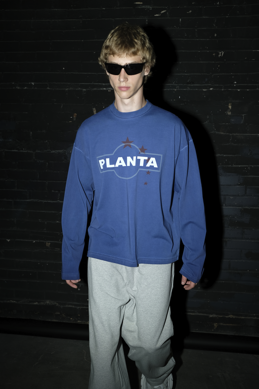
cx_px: 130
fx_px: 378
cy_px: 194
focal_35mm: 35
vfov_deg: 54.4
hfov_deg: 37.9
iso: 100
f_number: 4
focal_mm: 23
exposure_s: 1/125
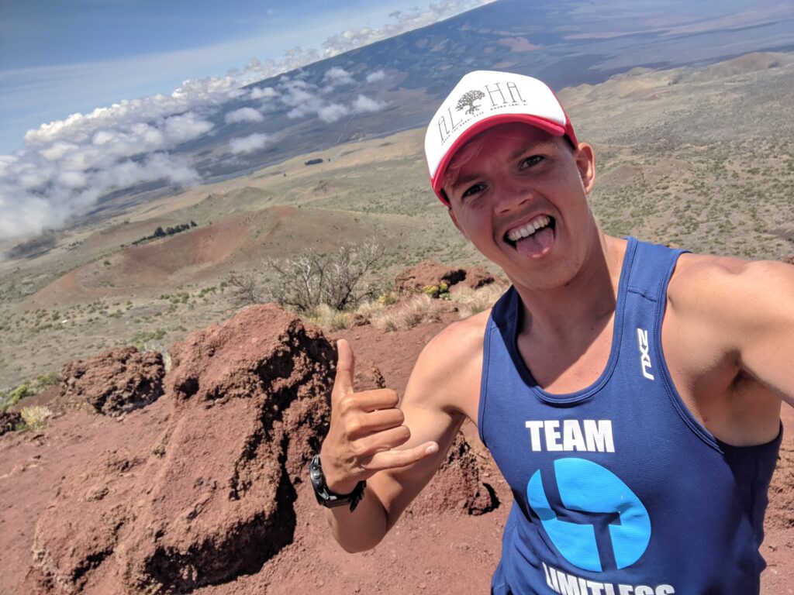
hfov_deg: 69.4
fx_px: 573
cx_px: 397
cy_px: 298
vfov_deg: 54.9
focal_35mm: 25
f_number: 2.4
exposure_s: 1/3759
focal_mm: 3.38
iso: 75
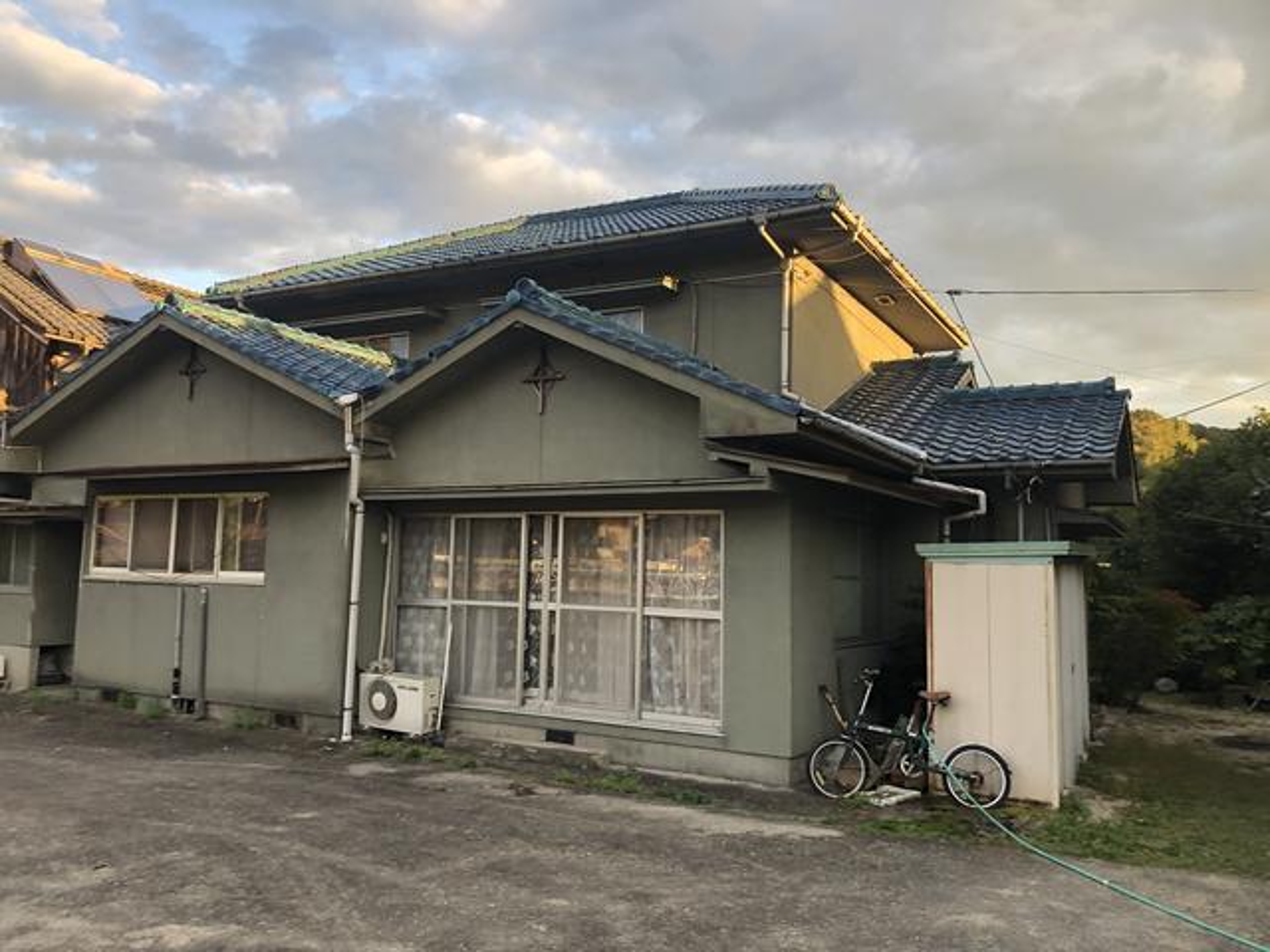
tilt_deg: +4.5
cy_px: 476
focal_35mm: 28
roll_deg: -1.1
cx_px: 635
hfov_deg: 63.4
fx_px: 1027
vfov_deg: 49.7
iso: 25
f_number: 1.8
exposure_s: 1/120
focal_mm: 3.99
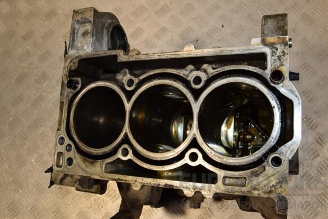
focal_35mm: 33
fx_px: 296
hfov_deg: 57.9
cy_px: 107
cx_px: 169
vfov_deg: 40.6
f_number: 8
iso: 800
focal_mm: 21
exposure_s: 1/200
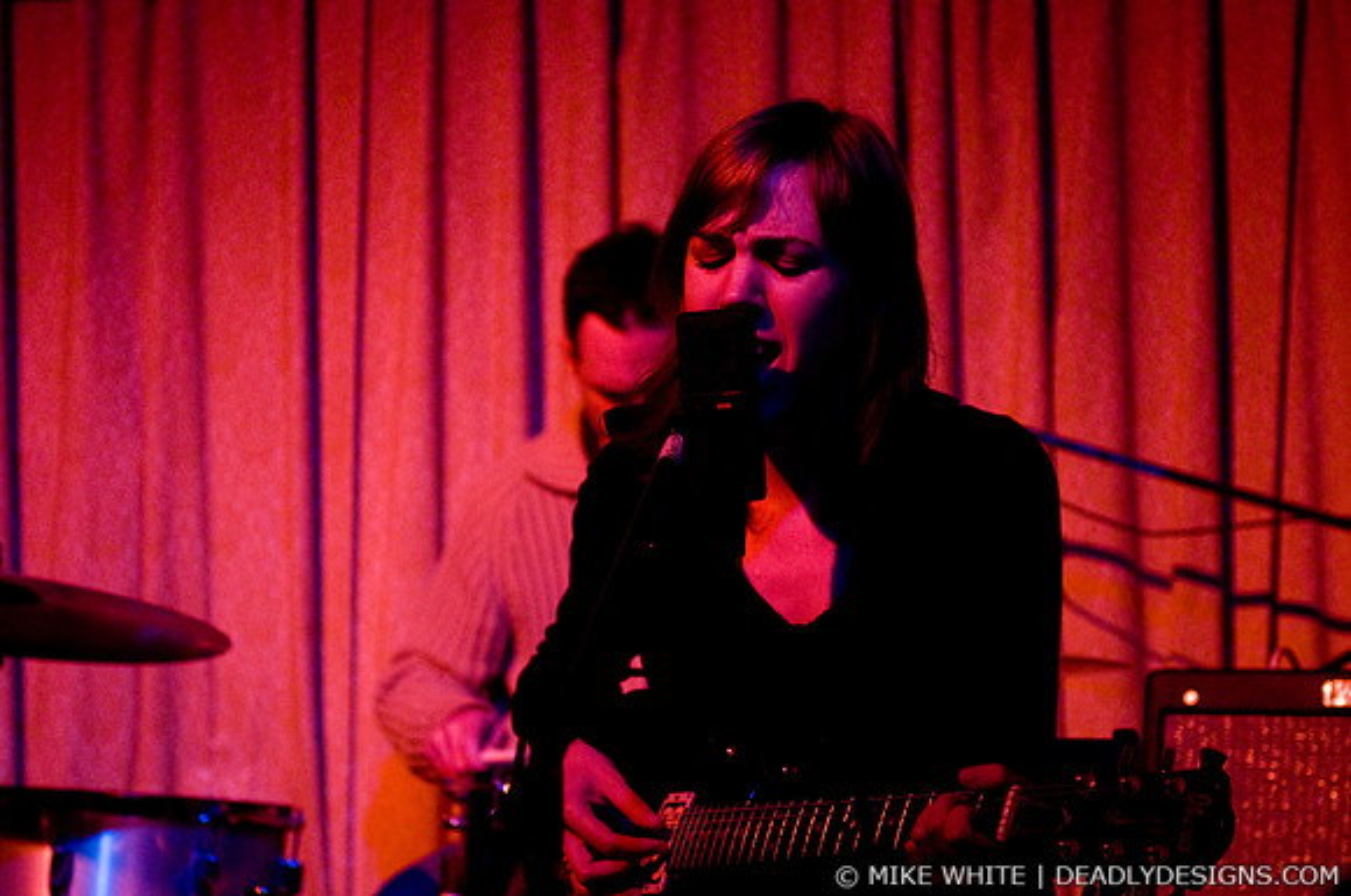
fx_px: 3935
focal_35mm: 105
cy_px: 448
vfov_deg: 13.0
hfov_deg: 19.5
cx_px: 676
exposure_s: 1/60
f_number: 2.8
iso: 1000
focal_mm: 70
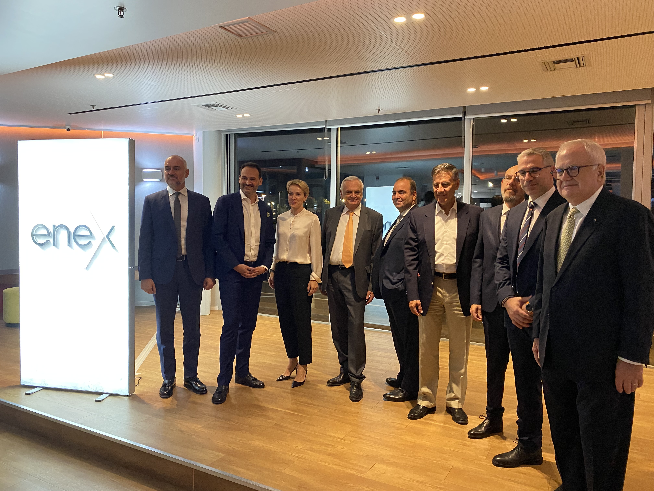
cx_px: 327
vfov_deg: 53.1
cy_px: 246
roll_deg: +0.4
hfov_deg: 67.3
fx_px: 491
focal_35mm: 26
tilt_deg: -2.5
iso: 320
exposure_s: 1/50
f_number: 1.8
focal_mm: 4.25
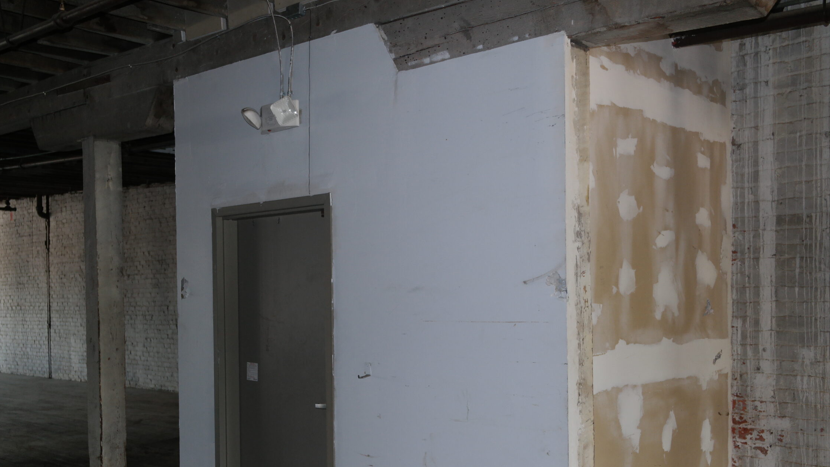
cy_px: 310
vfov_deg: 32.6
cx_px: 395
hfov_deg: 55.3
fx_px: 792
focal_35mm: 36
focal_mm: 20
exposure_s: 1/40
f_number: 3.5
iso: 400
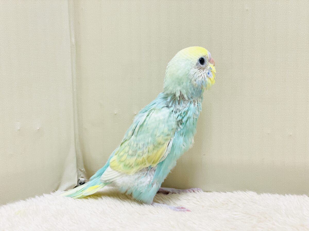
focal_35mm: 52
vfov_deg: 28.0
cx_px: 154
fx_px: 464
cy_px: 116
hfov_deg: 36.8
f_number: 2
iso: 100
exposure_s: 1/99
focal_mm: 6
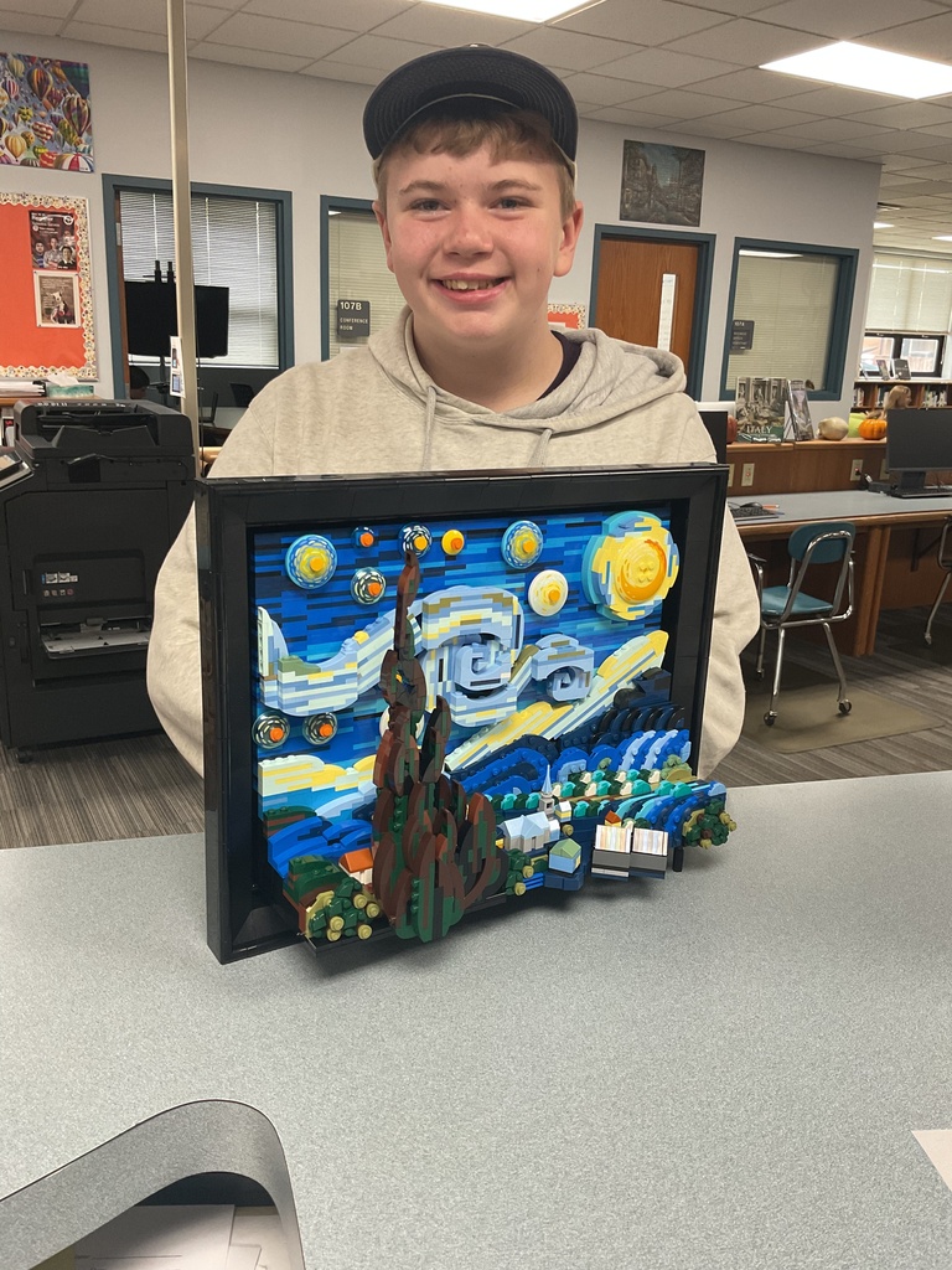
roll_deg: -2.3
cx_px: 476
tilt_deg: -15.0
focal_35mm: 29
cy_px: 635
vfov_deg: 61.7
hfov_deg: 48.2
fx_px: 1063
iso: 100
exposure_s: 1/60
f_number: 1.8
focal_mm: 3
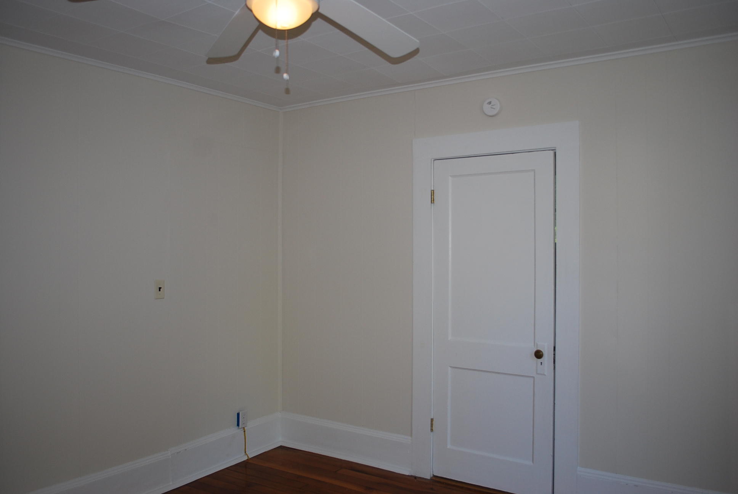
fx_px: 616
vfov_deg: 43.7
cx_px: 369
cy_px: 247
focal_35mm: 30
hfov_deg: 61.9
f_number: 3.8
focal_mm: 20
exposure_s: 1/60
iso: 200
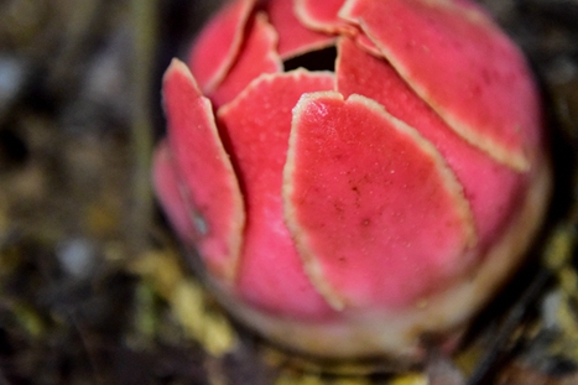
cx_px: 311
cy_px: 108
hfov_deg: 22.1
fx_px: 1477
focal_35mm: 92
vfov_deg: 14.8
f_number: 2.8
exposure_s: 1/160
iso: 3600
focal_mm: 58
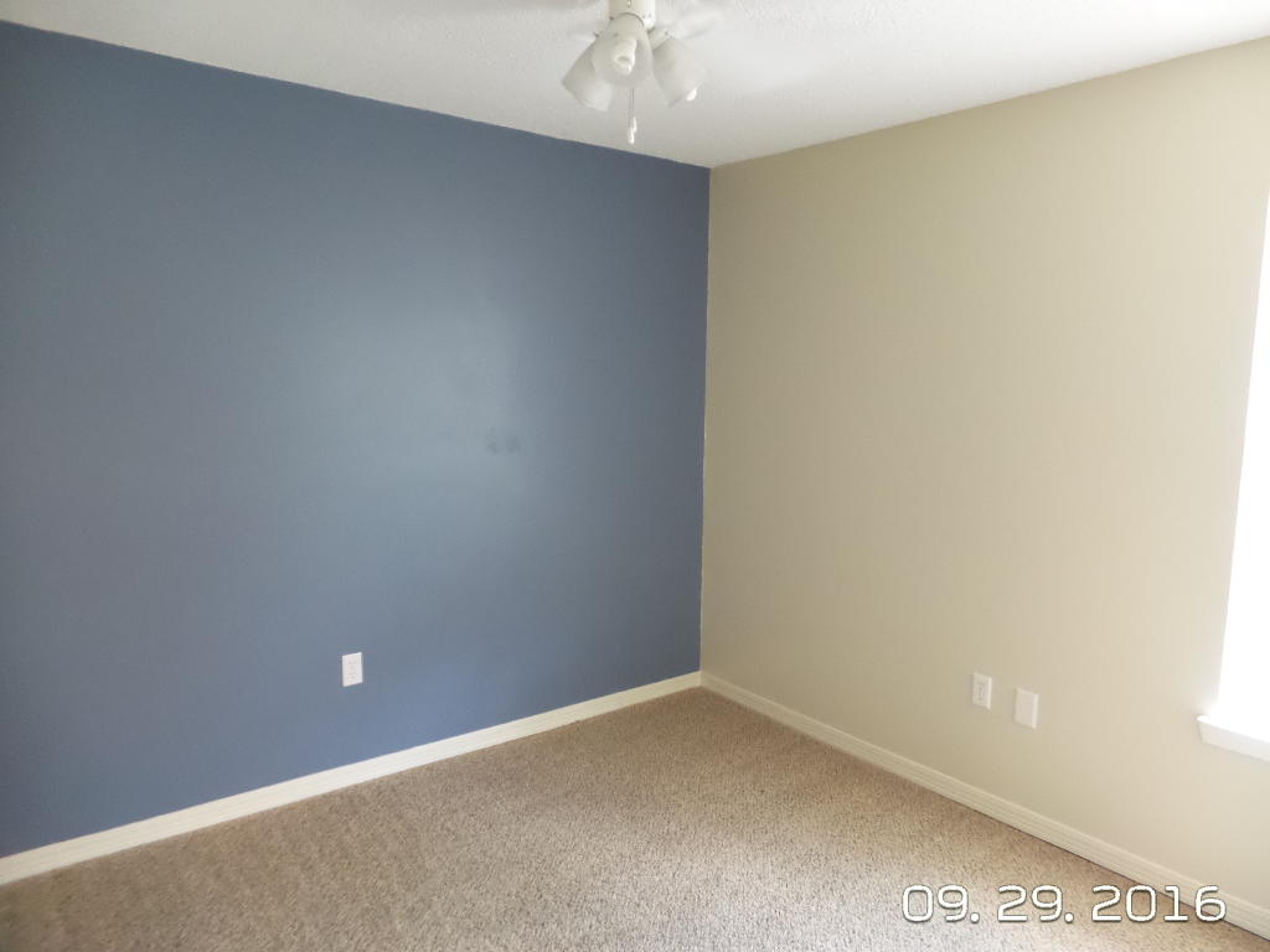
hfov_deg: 73.9
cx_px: 635
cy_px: 476
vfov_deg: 58.9
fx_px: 844
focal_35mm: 23
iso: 800
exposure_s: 1/20
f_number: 2.8
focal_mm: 4.1
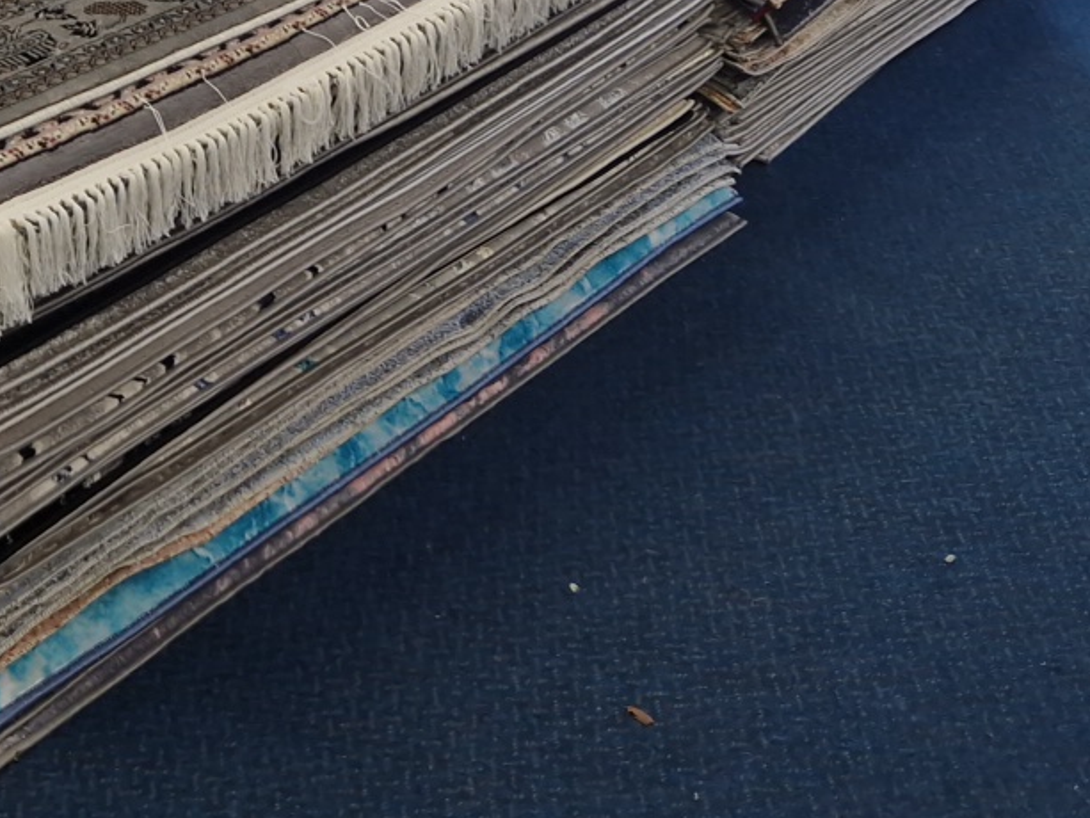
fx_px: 2268
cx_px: 249
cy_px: -420
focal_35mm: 72
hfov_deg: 26.6
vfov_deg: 18.1
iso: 50
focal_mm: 5.4
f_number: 1.8
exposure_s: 1/50
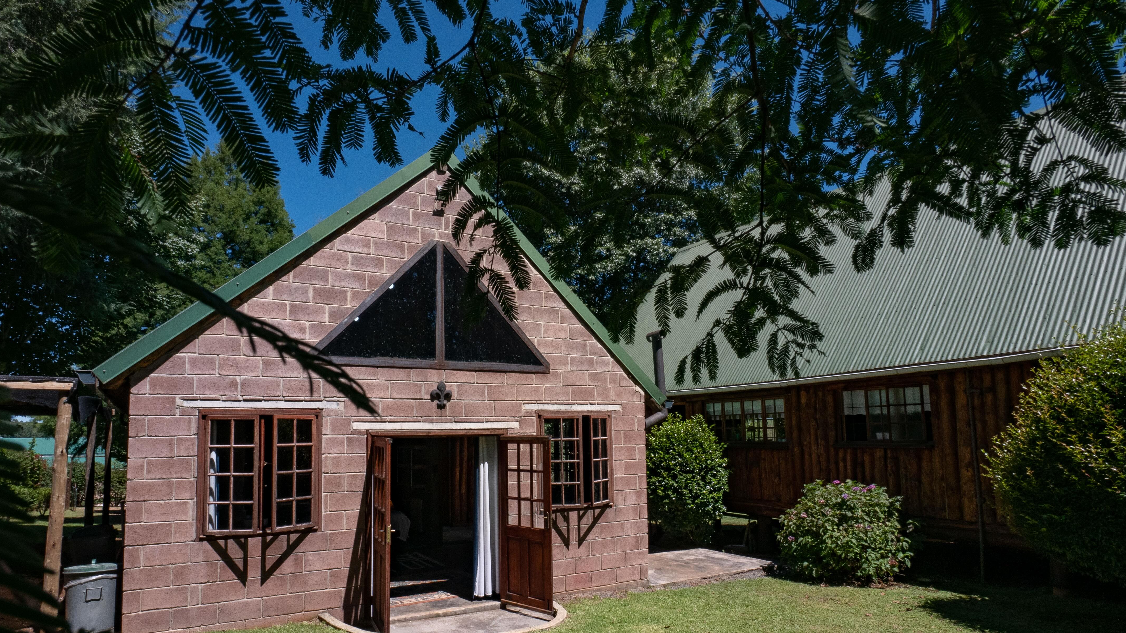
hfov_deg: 83.7
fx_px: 627
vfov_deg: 53.1
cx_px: 524
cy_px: 389
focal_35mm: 21
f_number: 14
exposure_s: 1/250
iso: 200
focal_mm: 9
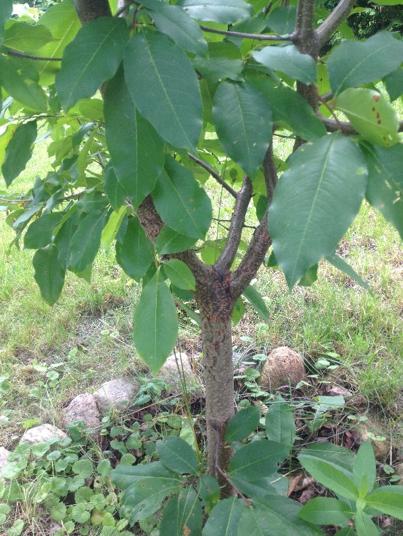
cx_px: 202
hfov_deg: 40.8
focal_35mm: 35
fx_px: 542
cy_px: 268
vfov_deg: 52.6
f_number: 2.4
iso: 64
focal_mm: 4.28
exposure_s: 1/120
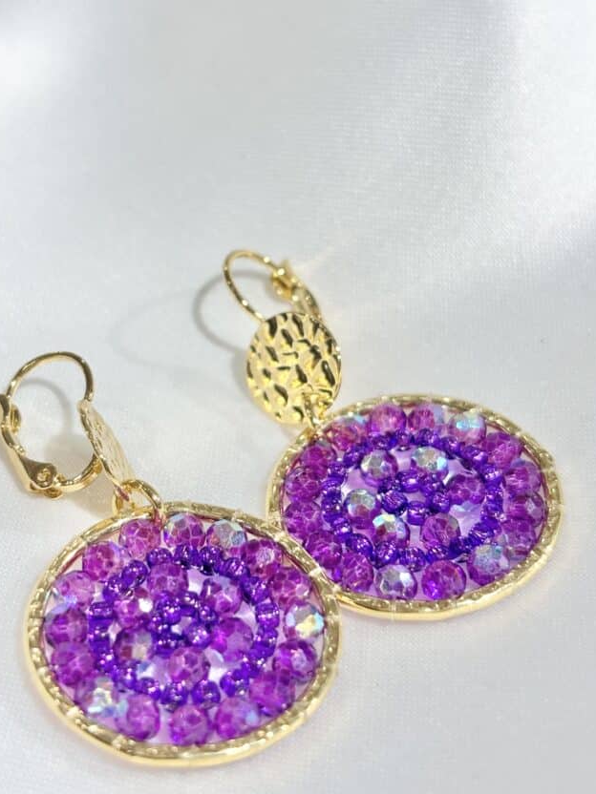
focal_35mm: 64
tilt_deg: -32.2
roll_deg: +1.5
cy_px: 351
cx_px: 250
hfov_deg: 22.9
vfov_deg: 30.2
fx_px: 1469
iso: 32
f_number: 1.6
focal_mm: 5.96
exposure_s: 1/173
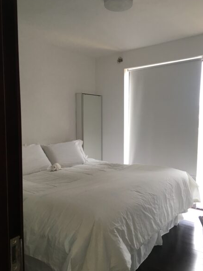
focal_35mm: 30
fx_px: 235
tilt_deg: -1.6
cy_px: 134
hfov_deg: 46.8
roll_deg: +0.0
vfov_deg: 60.0
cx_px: 104
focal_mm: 4.15
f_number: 2.2
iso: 64
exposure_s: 1/30
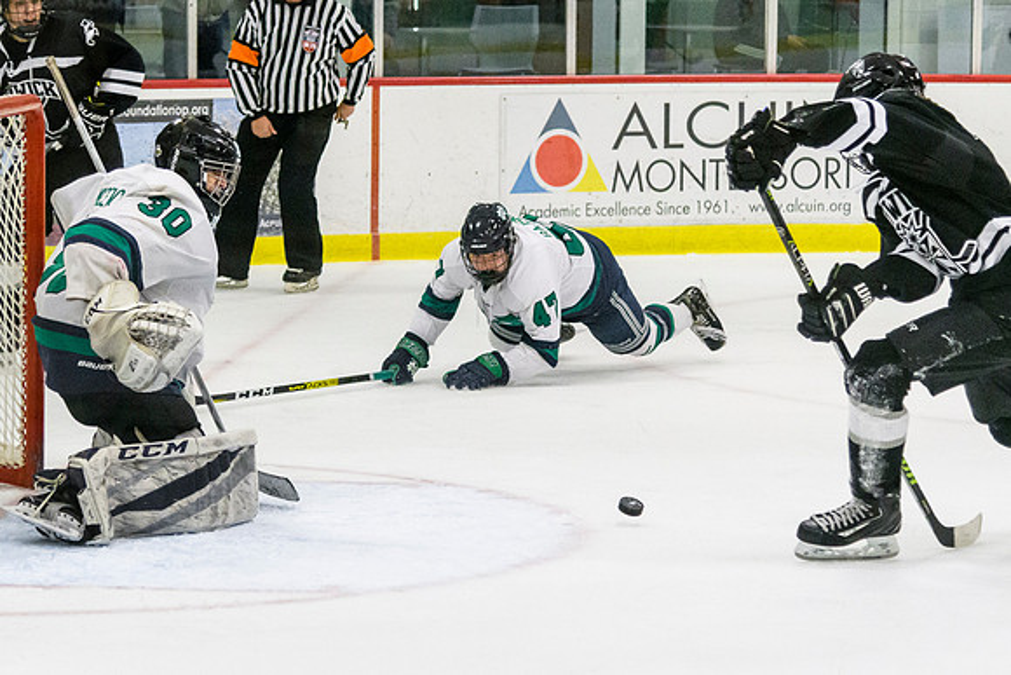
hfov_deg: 13.5
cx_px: 328
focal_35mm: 152
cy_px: 334
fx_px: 4268
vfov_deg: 9.0
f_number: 4
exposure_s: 1/1250
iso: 2800
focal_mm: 75
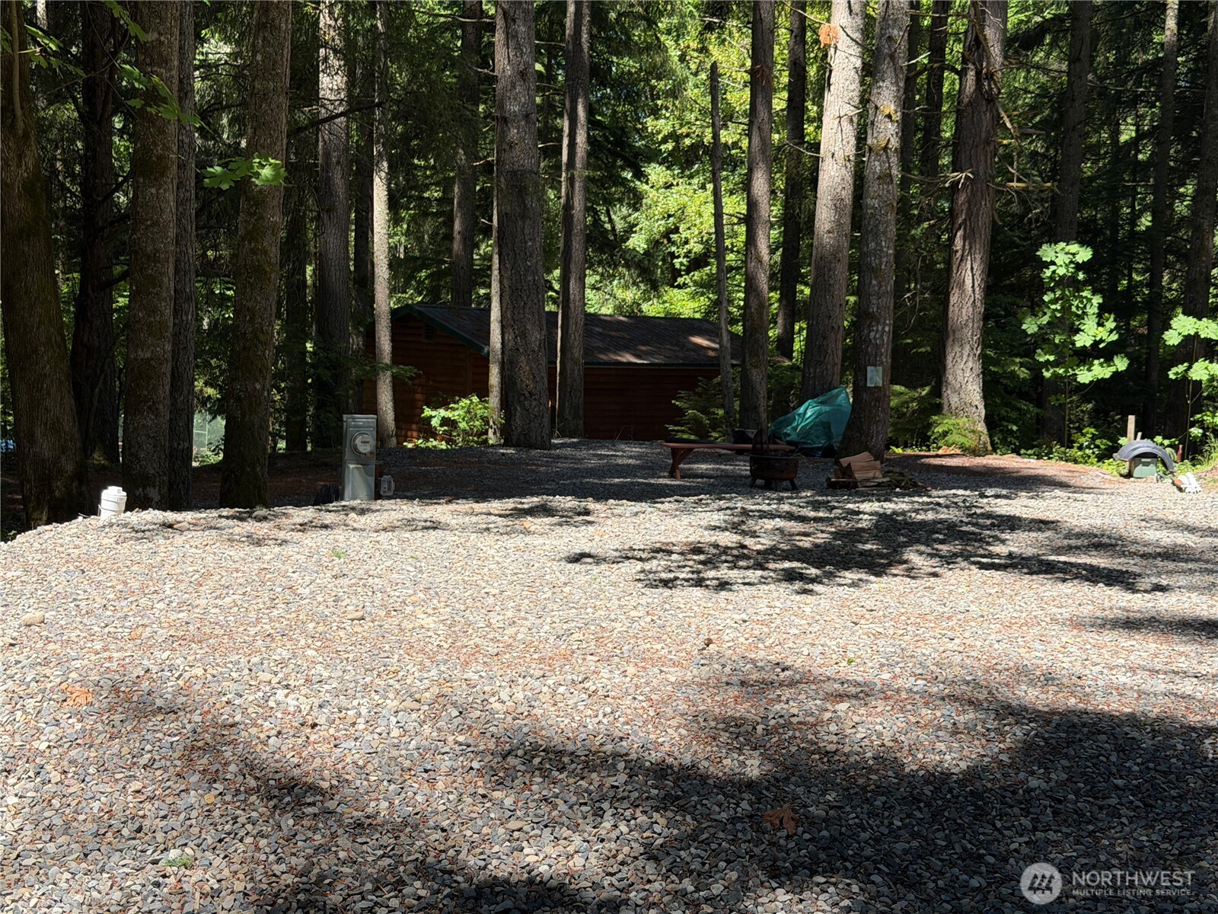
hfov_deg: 39.7
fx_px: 1689
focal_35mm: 48
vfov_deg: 30.3
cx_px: 609
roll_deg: -1.8
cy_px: 457
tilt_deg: -5.5
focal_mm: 6.76
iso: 64
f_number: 1.78
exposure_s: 1/1754
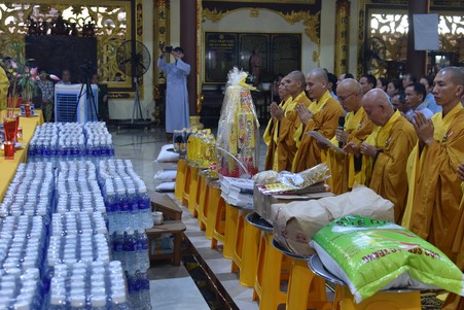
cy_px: 124
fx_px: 632
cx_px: 236
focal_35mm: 49
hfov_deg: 40.3
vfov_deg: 27.5
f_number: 4
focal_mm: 34
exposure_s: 1/60
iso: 800
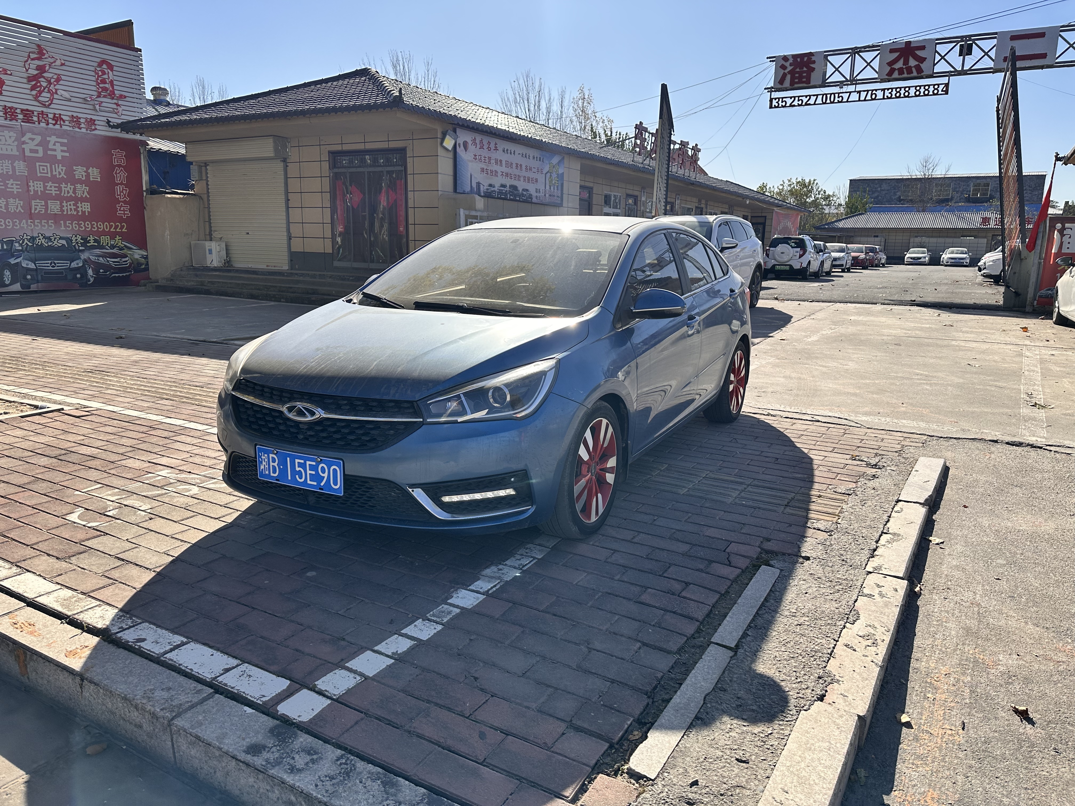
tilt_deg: -10.9
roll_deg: -0.9
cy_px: 403
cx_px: 538
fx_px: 745
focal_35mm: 24
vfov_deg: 56.8
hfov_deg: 71.6
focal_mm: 6.86
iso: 80
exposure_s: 1/4184
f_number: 1.78
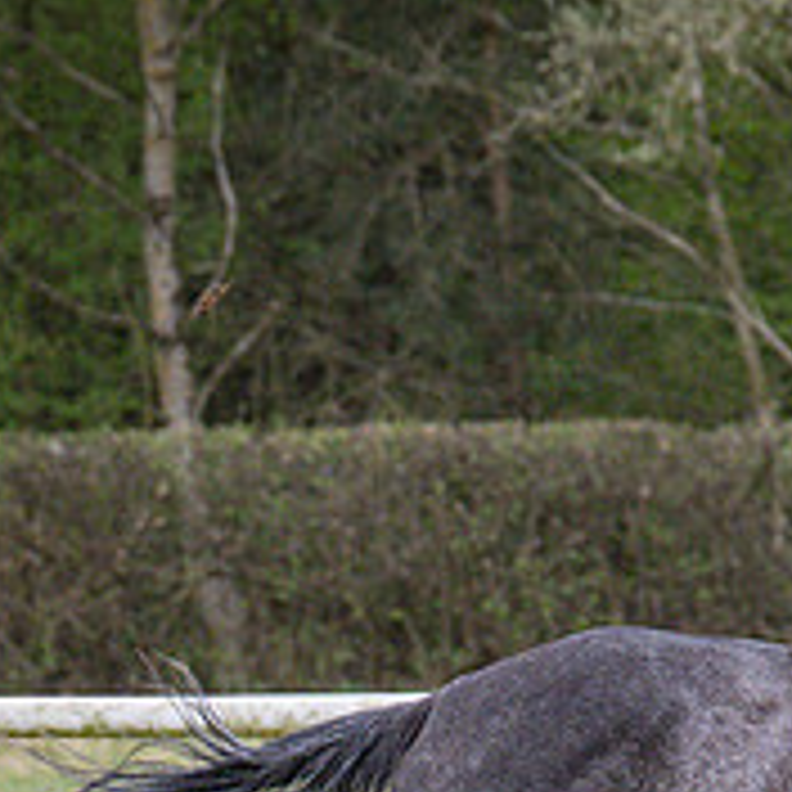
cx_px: 436
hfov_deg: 3.3
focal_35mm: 534
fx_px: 13823
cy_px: 1019
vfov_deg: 3.3
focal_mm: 98
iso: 1600
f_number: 4
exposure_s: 1/1000
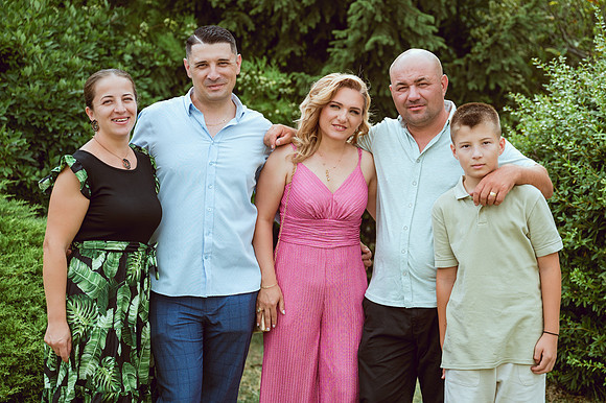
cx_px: 336
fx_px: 1231
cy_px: 180
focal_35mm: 73
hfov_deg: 27.6
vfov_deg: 18.6
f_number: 3.2
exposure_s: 1/200
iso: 100
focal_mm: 66
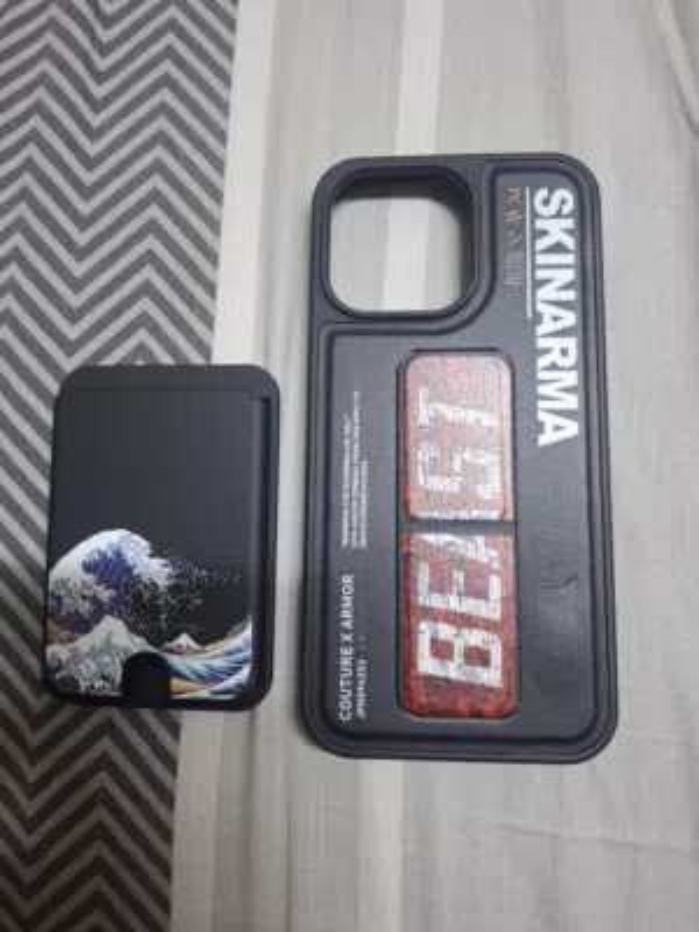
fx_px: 619
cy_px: 466
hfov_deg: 58.9
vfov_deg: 73.9
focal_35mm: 23
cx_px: 350
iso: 320
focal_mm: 5.54
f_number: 1.8
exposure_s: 1/33
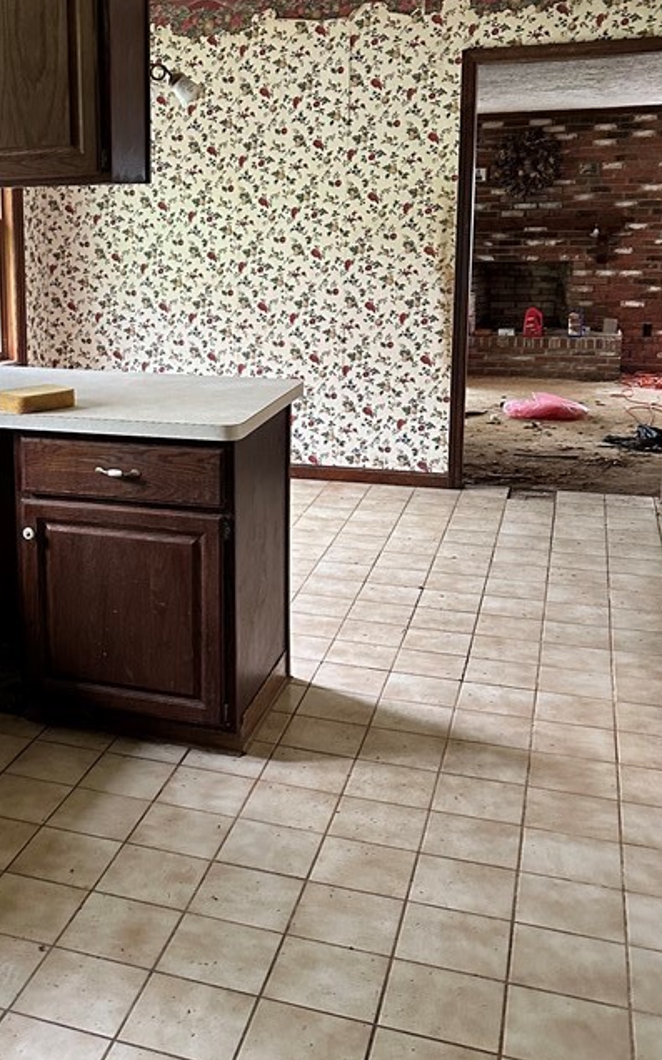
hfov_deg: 29.7
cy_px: 414
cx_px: 42
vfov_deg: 47.9
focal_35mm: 41
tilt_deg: -9.9
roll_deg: +0.7
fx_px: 1183
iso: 500
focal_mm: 6.86
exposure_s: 1/60
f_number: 1.78
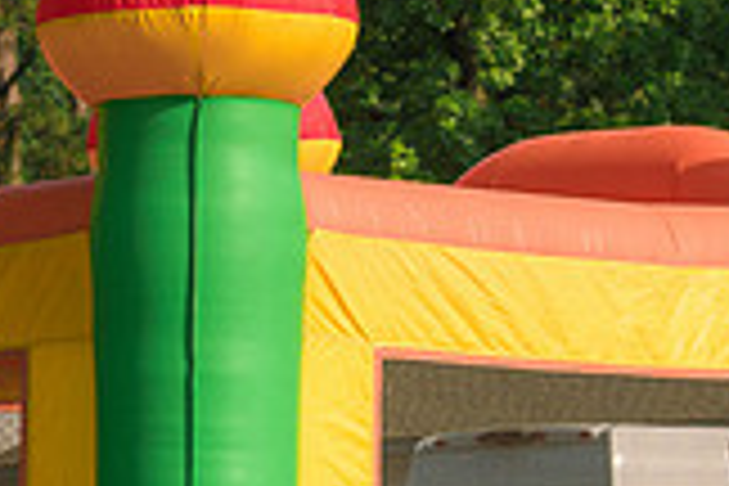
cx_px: 194
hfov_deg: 5.9
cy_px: 511
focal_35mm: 350
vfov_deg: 3.9
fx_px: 7087
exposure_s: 1/1250
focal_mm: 98
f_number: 8
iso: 400
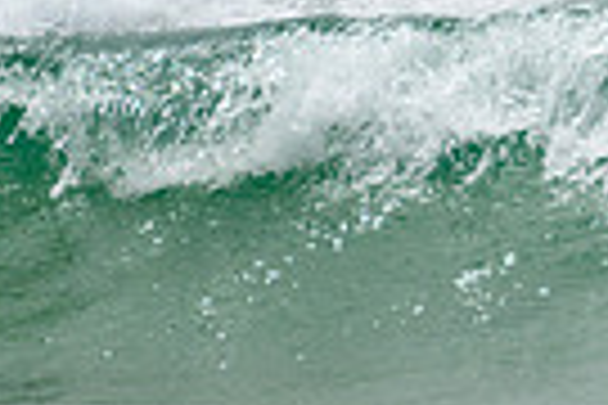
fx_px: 58093
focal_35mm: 3440
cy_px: -191
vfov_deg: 0.4
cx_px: 1063
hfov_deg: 0.6
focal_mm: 800
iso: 720
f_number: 11
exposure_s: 1/2000
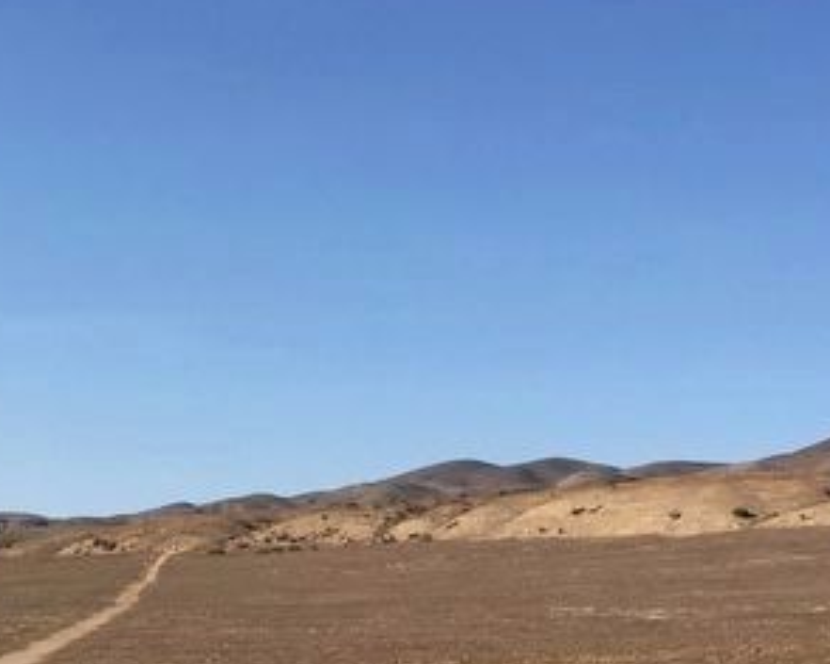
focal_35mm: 77
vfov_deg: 19.3
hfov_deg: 24.5
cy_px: 675
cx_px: 229
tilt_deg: -1.8
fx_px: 1891
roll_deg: -0.5
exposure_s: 1/1832
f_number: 2.2
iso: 25
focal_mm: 4.15
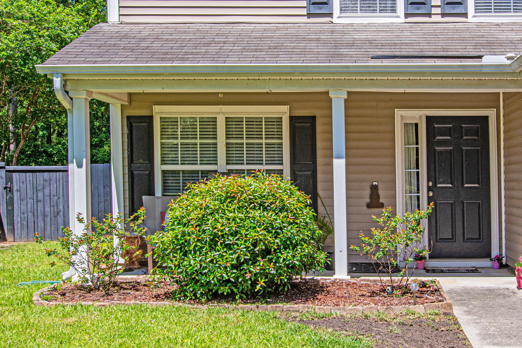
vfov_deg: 28.0
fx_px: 696
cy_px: 151
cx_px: 340
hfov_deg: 40.7
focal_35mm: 48
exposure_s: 1/250
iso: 250
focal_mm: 20
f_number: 10
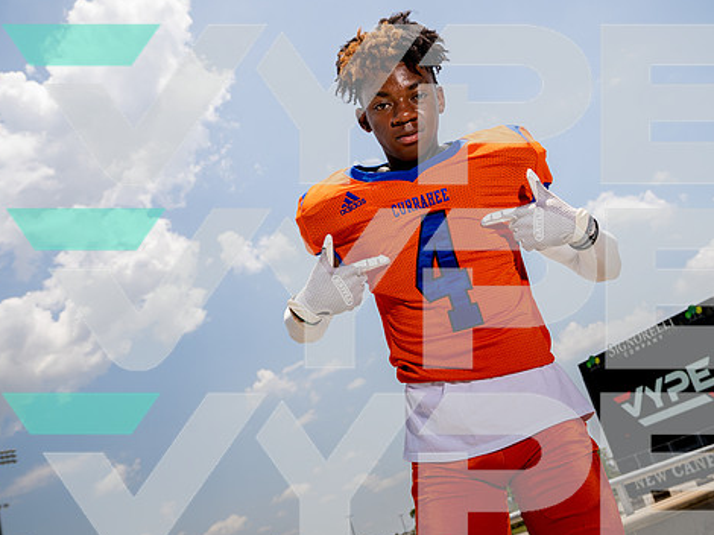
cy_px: 290
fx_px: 783
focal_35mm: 38
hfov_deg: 48.9
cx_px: 393
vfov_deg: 37.7
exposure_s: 1/250
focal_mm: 32
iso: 100
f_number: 7.1
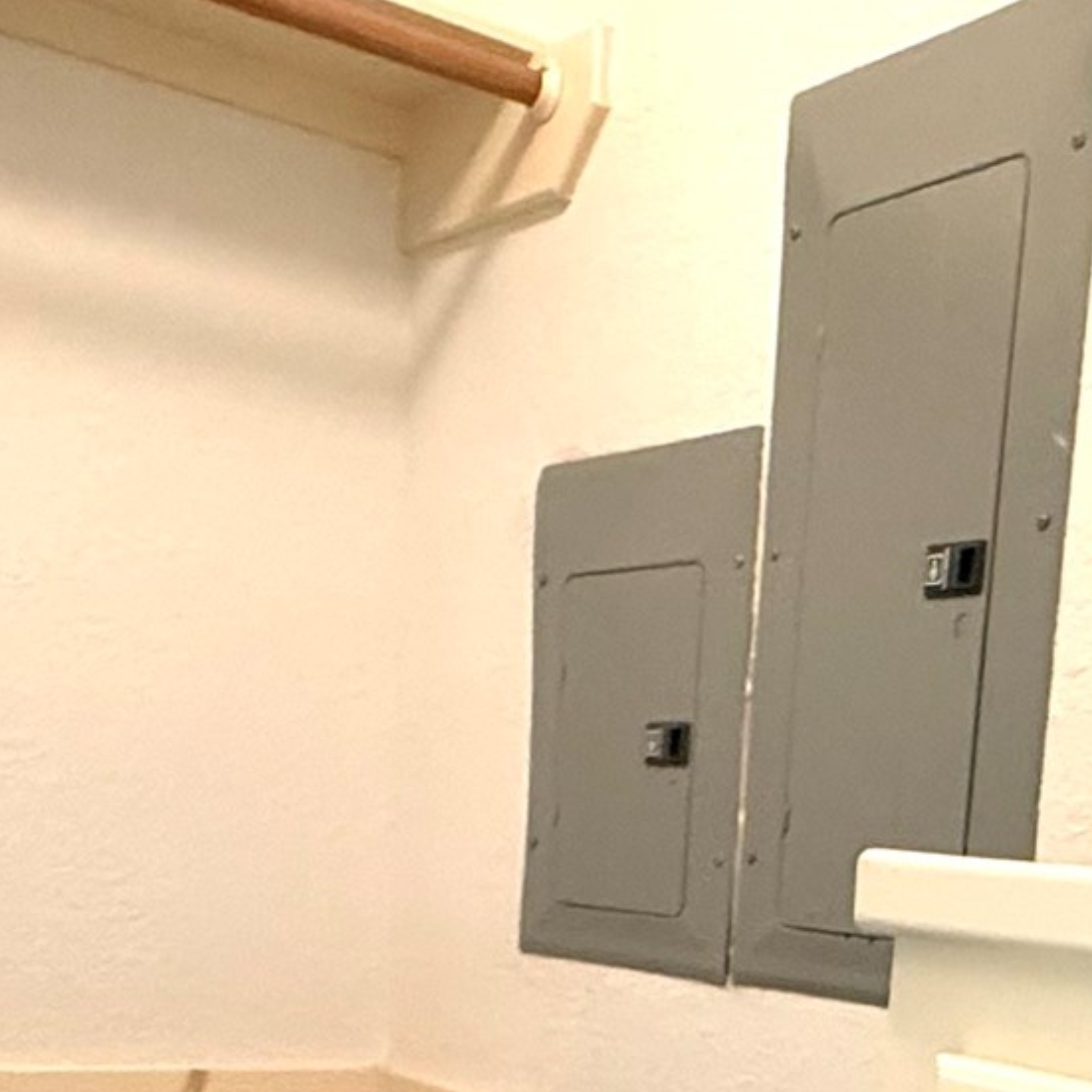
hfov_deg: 36.7
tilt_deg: -12.2
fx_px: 1642
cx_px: 441
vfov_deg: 31.6
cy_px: 1261
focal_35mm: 46
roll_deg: -4.5
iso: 640
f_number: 2.2
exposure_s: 1/60
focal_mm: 2.22
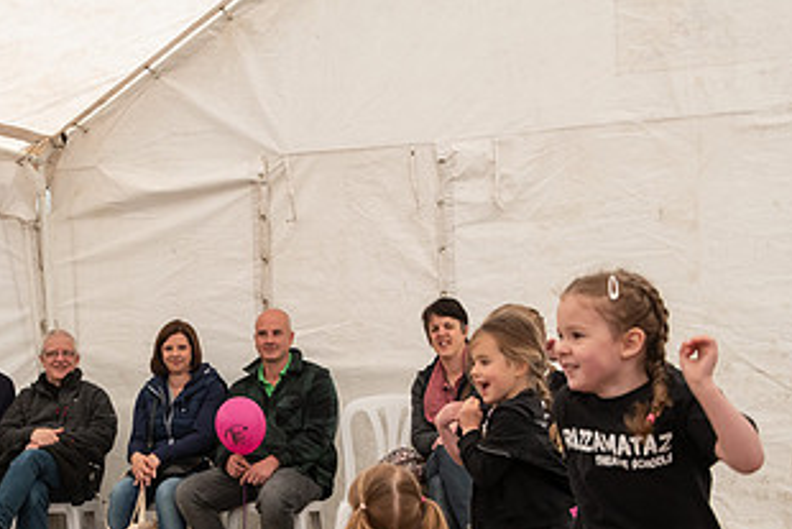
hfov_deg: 28.0
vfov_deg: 18.8
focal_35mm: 71
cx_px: 202
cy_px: 489
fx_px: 1563
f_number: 8
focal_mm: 38
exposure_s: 1/320
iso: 900
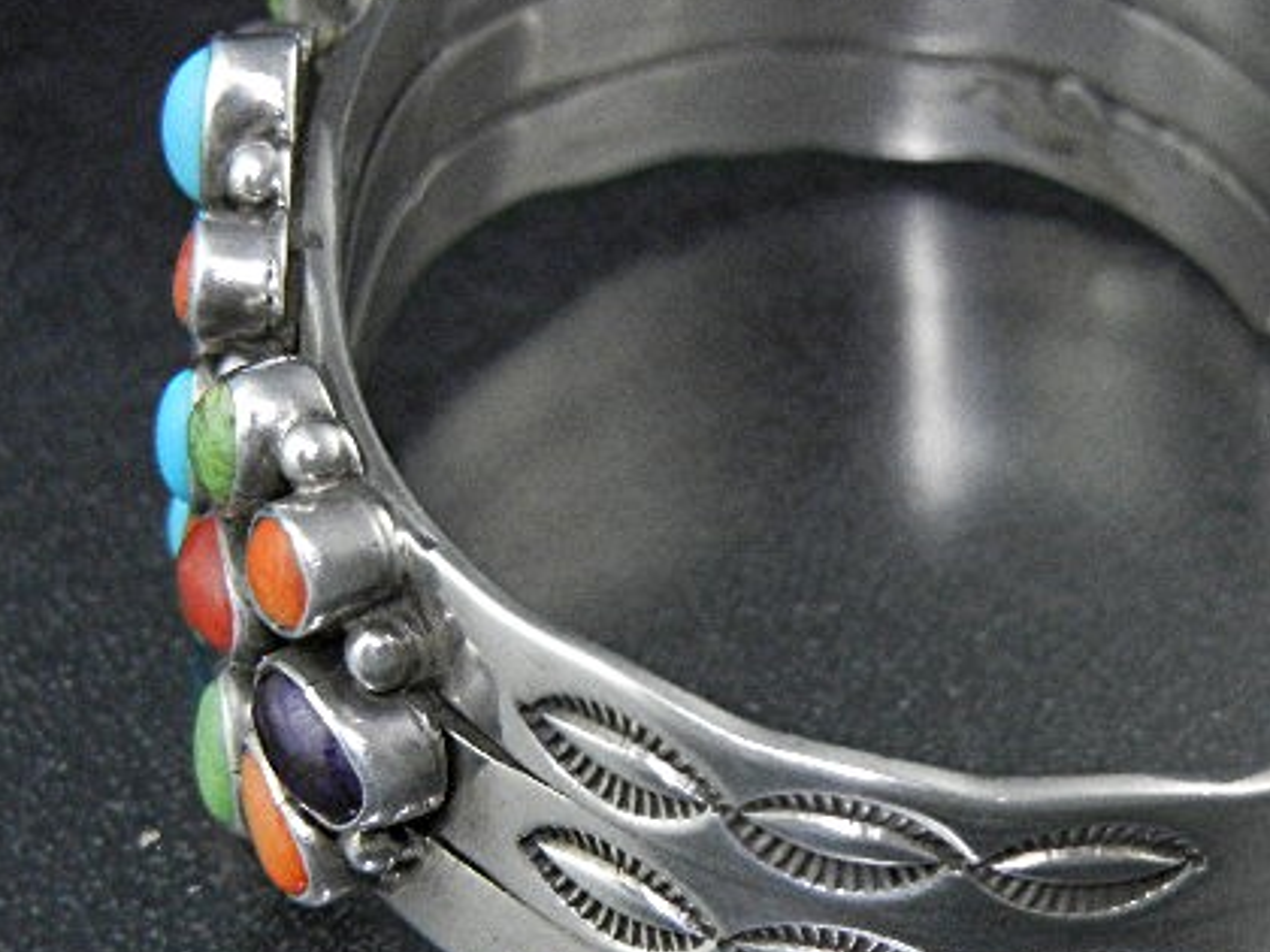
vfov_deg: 16.4
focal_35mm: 90
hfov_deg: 21.7
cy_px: 511
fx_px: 3302
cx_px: 841
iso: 800
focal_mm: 10.6
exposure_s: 1/30
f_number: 8
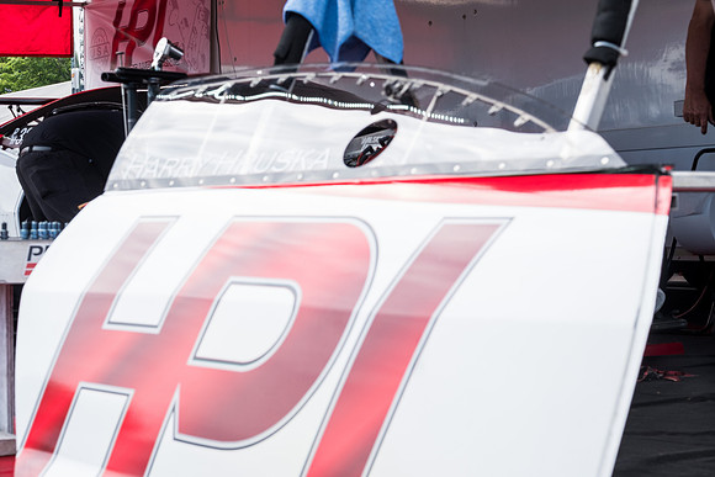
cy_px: 238
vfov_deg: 13.3
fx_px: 2046
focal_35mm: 103
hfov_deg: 19.8
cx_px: 358
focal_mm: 68.7
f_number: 9
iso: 400
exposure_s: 1/200
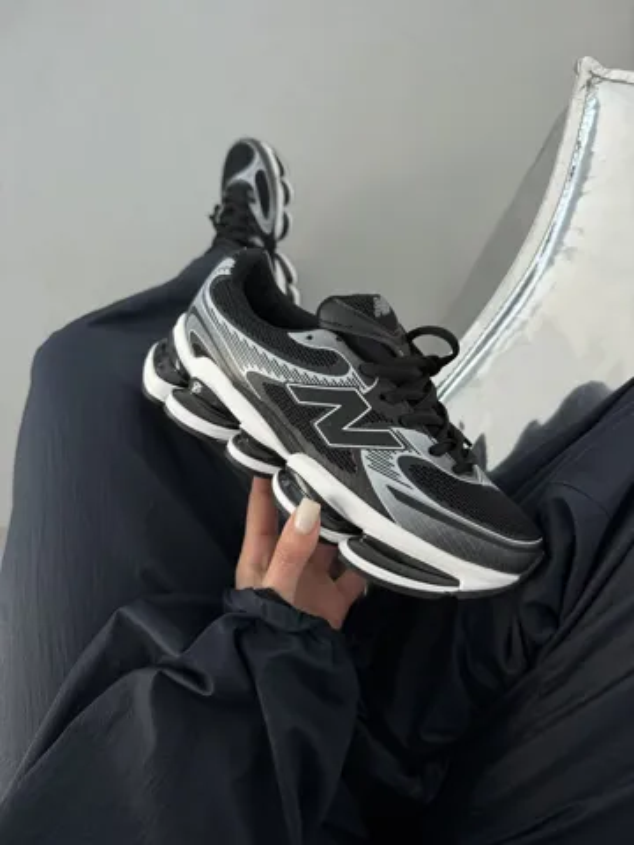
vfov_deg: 71.6
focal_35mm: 24
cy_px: 422
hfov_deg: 56.8
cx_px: 317
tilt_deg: -82.0
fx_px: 586
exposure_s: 1/121
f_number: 1.78
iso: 160
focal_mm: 6.76
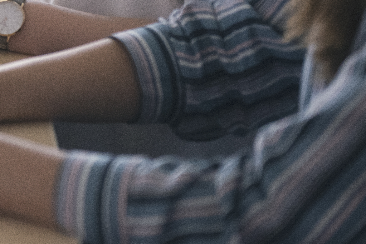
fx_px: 2440
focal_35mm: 240
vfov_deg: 5.7
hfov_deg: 8.3
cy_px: -31
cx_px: -244
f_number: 2.8
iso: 1250
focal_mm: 70
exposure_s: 1/250
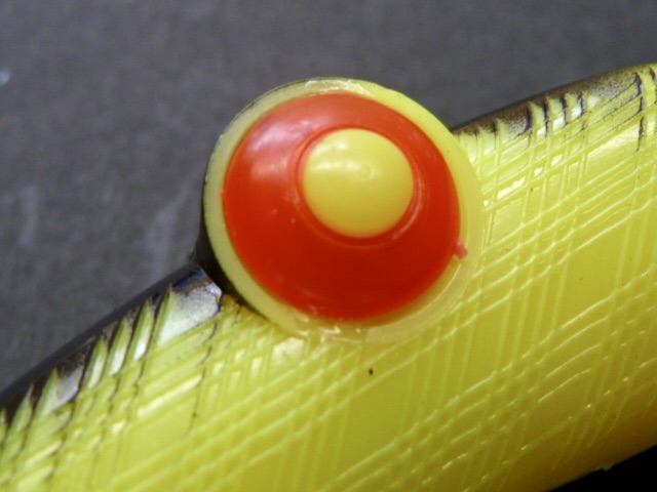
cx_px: 328
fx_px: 949
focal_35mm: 50
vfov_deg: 29.1
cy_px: 246
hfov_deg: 38.2
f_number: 3.4
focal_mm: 5
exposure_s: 1/30
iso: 100
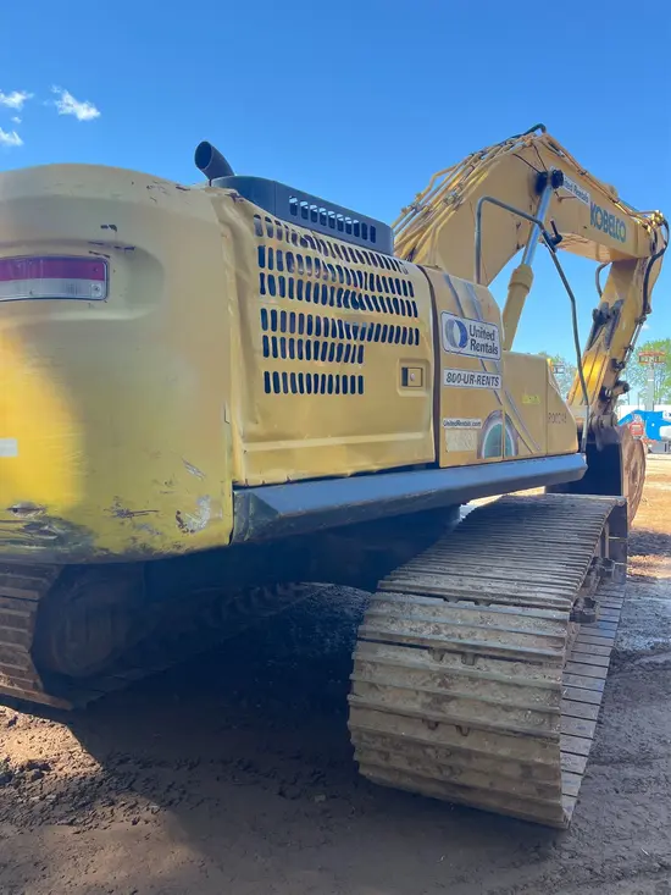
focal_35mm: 26
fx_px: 672
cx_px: 336
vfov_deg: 67.3
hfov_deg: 53.1
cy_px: 448
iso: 50
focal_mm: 5.1
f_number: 1.6
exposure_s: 1/478
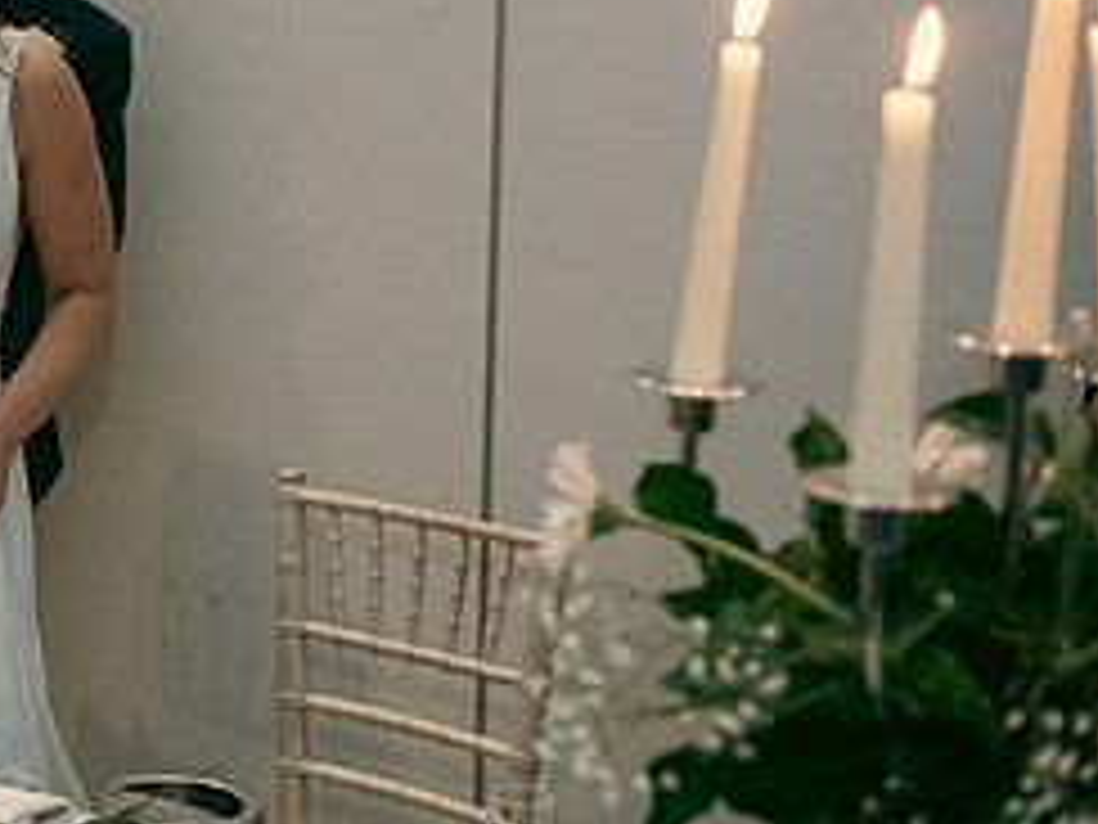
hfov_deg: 21.1
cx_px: -189
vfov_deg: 16.9
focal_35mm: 87
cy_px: 223
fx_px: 2760
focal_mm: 38
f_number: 3.5
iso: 2000
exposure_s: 1/160
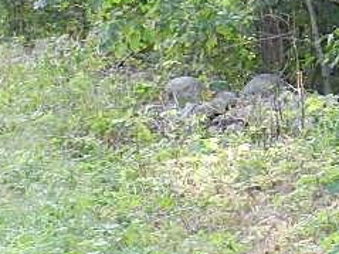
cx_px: 546
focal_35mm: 227
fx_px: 2222
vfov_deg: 6.4
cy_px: -203
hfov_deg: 8.5
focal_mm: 9.4
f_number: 4.4
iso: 250
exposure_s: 1/30
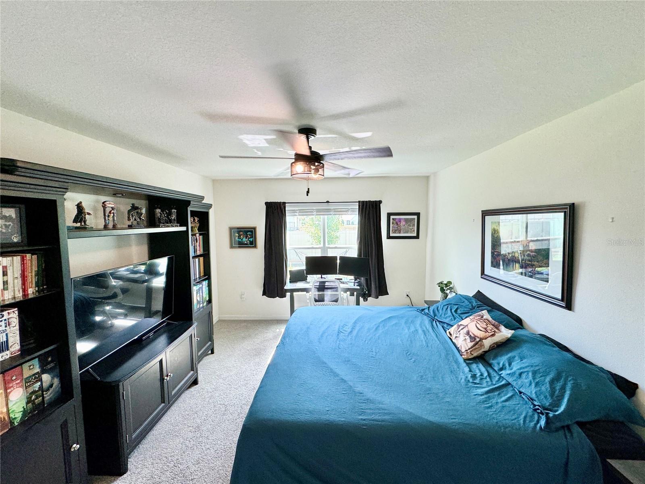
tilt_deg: -3.8
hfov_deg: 102.1
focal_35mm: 14
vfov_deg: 85.7
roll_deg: -0.3
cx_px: 322
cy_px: 242
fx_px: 261
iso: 125
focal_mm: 2.22
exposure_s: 1/120
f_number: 2.2
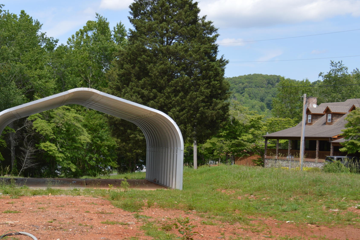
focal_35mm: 64
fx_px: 639
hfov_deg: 30.4
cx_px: 57
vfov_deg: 21.0
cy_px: 191
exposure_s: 1/200
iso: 100
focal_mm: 24
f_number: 7.1
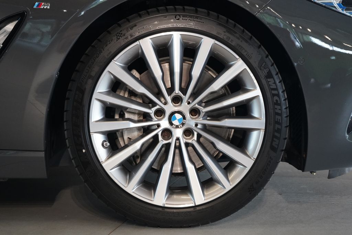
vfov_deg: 20.9
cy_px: 118
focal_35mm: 65
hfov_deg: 31.0
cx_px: 176
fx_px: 636
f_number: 5.6
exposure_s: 1/160
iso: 6400
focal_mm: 65
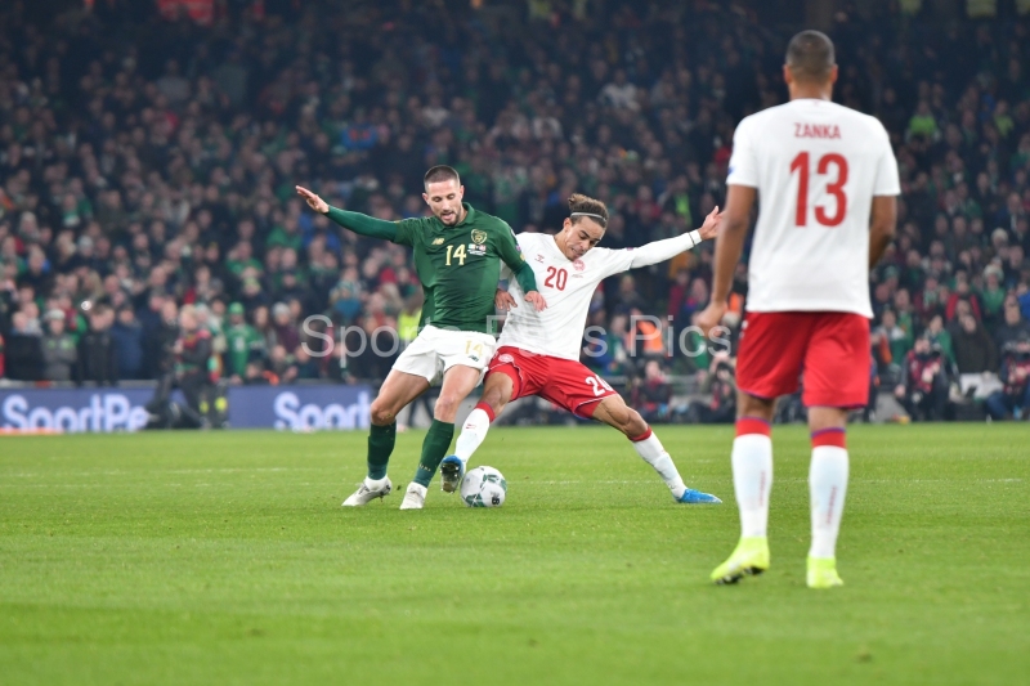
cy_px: 343
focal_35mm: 400
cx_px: 515
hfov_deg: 5.2
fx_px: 11441
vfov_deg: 3.4
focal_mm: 200
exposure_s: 1/800
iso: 900
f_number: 2.8
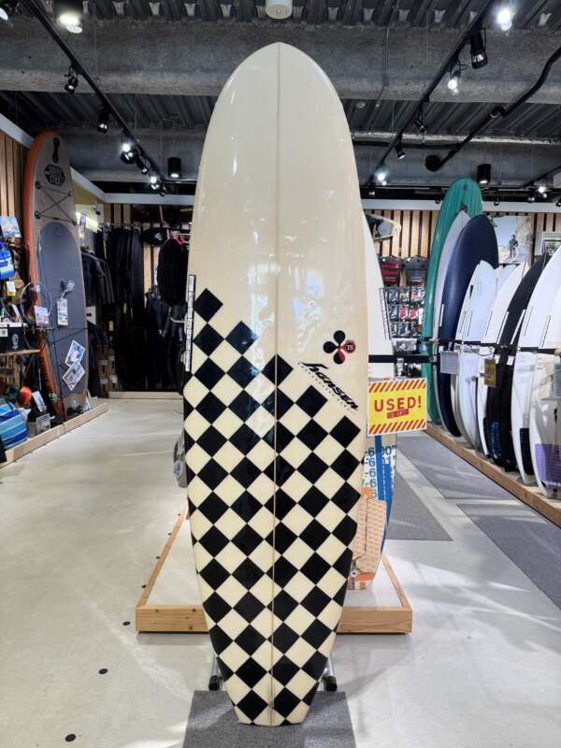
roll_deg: -0.6
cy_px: 374
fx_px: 519
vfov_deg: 71.6
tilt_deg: -5.7
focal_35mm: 24
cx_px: 280
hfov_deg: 56.8
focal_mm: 6.76
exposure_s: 1/120
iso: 125
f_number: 1.78
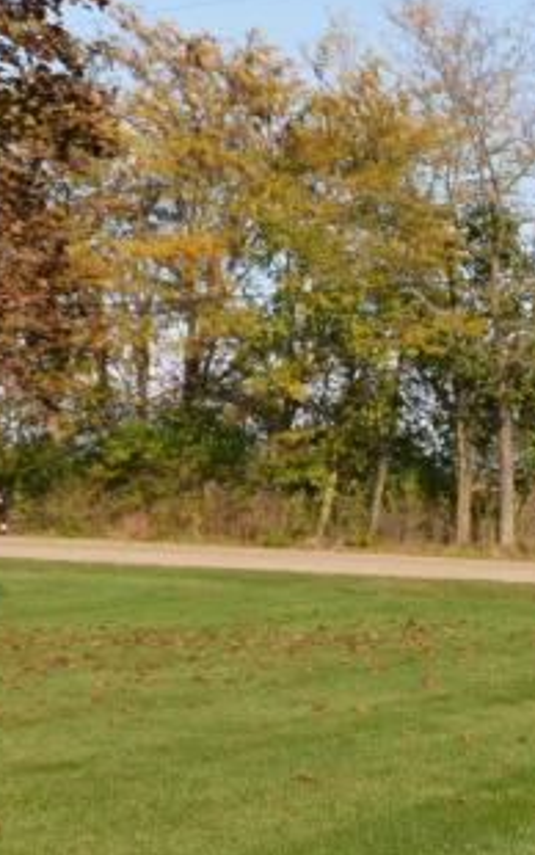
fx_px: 1329
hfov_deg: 20.9
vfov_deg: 35.6
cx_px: 674
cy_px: 469
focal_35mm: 57
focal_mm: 10
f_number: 8
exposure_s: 1/250
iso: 200
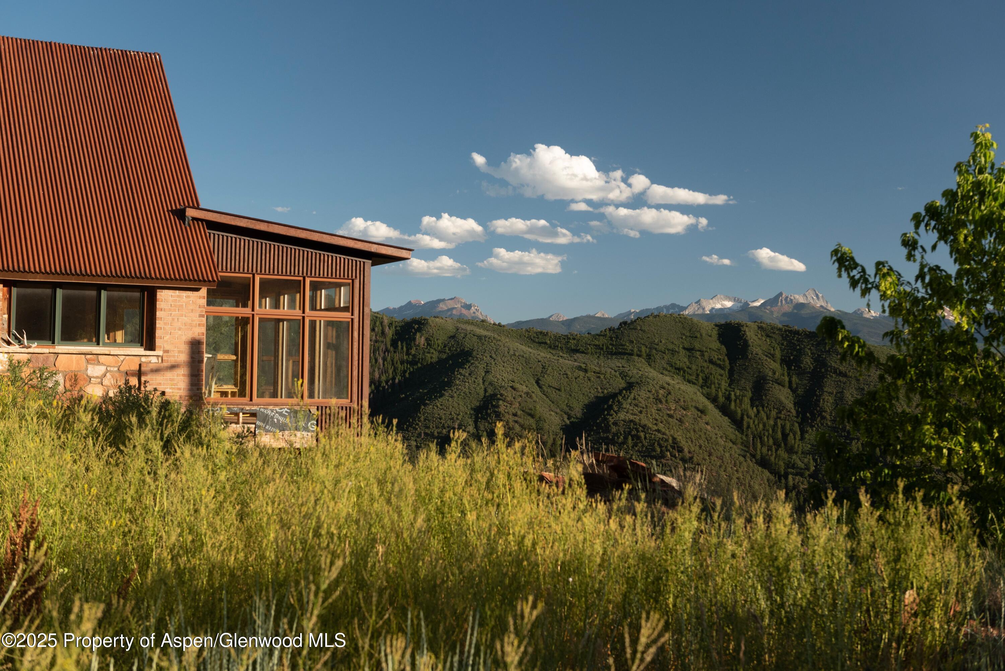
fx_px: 1340
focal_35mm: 48
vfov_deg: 28.1
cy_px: 336
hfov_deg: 41.1
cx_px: 502
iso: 400
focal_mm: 48
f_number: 7.1
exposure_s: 1/320
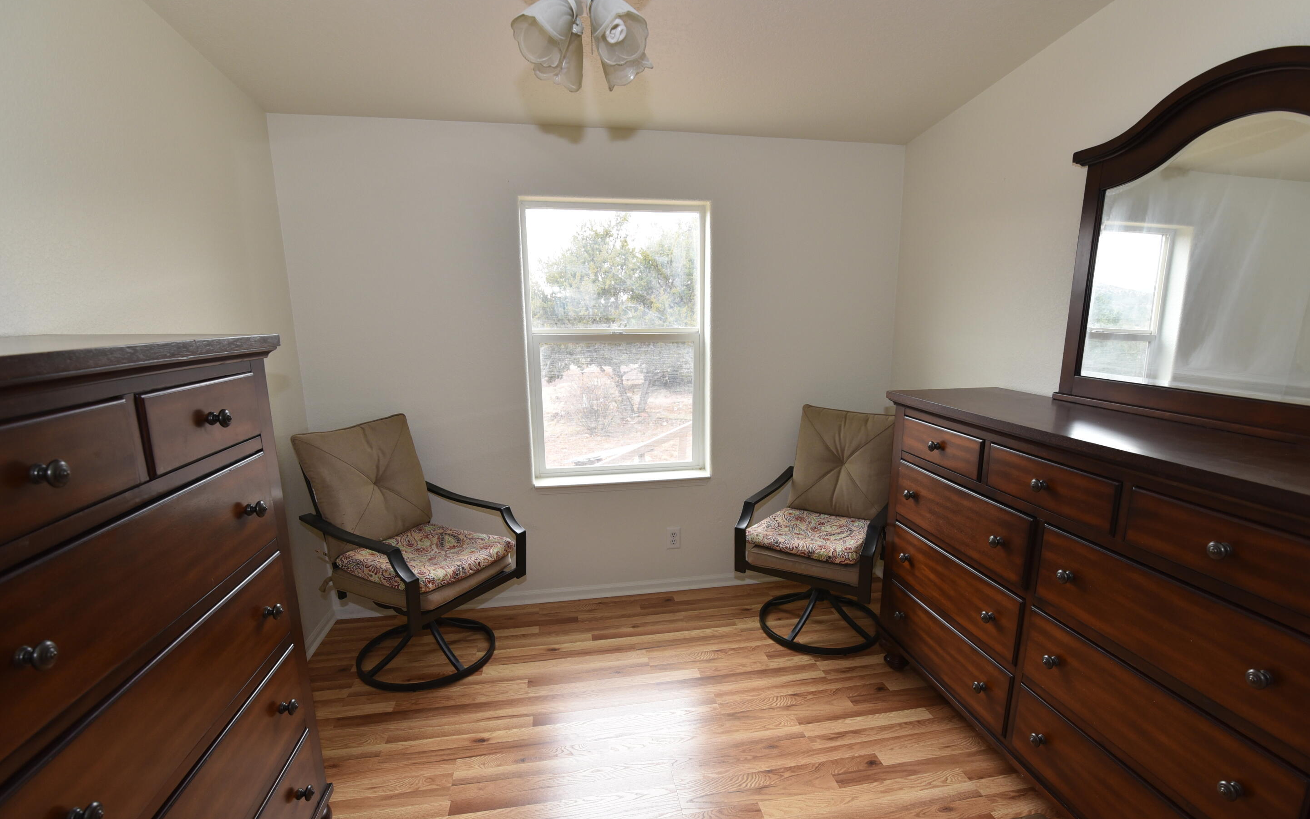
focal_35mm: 17
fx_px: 607
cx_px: 682
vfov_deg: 67.9
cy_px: 449
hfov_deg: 94.3
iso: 800
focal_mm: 16
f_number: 5
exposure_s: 1/100
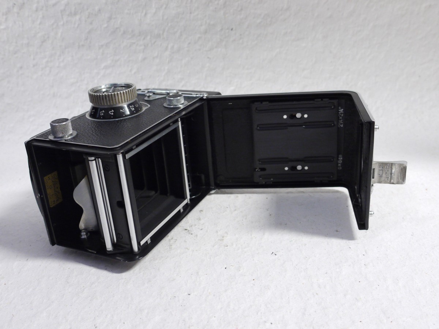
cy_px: 164
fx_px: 457
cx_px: 220
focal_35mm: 36
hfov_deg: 51.4
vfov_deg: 39.7
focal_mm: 18
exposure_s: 1/13
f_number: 5.6
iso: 800
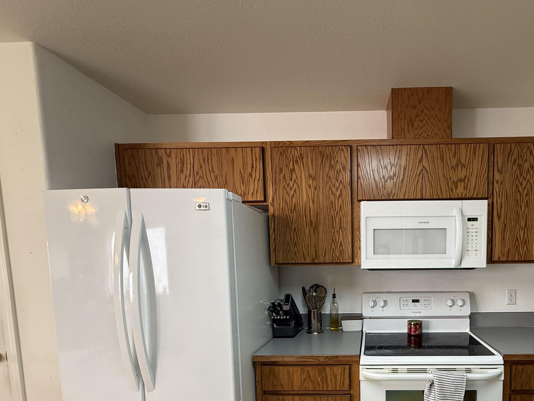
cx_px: 370
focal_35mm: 20
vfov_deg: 63.3
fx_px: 309
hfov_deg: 78.2
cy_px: 284
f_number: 2.2
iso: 200
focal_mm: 2.22
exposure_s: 1/60
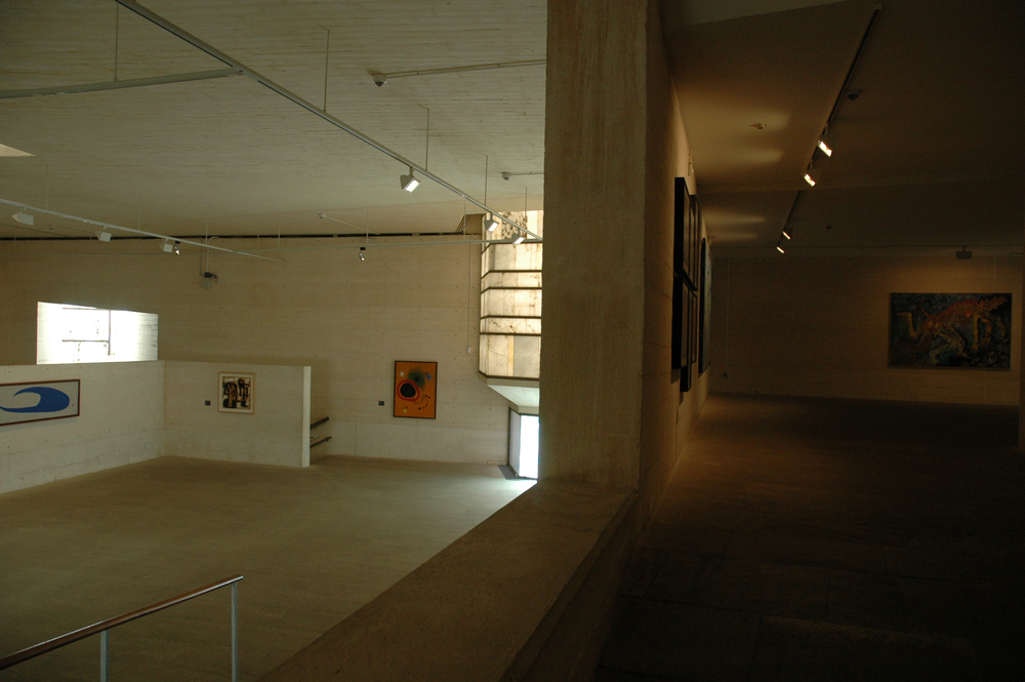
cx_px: 512
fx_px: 768
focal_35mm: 27
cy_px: 341
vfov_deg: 47.9
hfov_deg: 67.4
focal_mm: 18
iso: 400
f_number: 5
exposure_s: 1/100
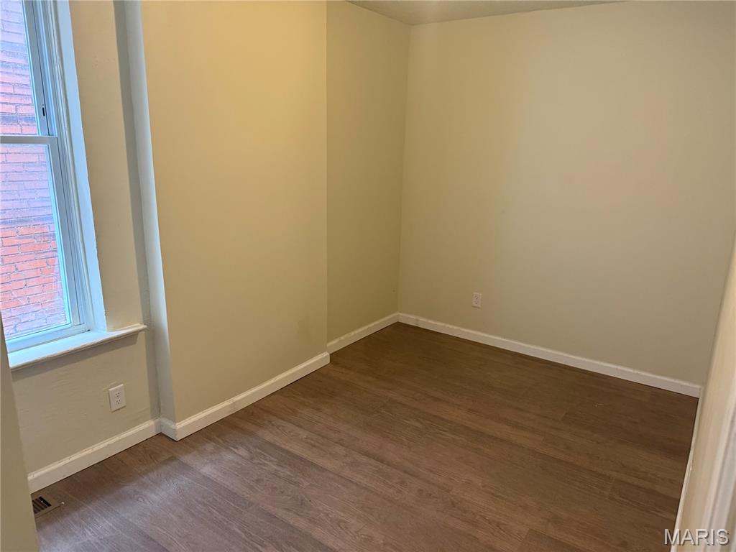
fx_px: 510
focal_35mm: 24
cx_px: 368
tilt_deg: -11.1
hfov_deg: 71.6
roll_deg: +0.0
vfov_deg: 56.8
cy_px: 276
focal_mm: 6.76
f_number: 1.78
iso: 320
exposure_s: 1/60
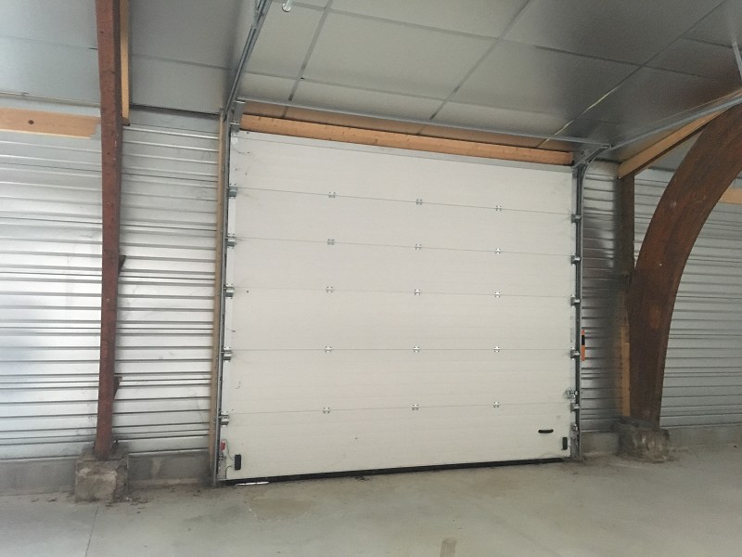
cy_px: 278
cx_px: 371
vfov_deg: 48.2
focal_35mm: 29
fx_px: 622
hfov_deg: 61.7
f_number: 2.2
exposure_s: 1/17
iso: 320
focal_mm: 4.15
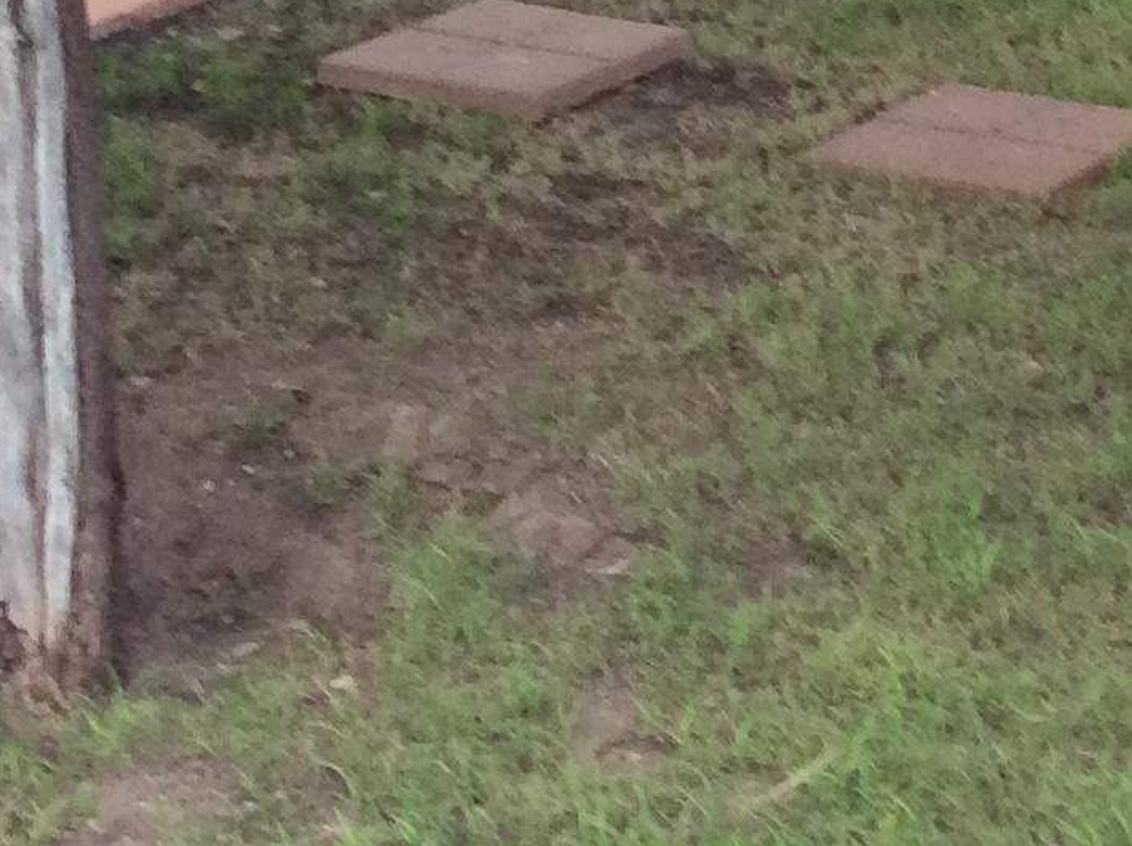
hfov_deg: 16.4
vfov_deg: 11.9
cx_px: 1189
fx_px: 3822
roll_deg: -2.9
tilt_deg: -7.3
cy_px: -570
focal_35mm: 117
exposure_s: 1/24
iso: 100
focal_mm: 3.3
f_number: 2.4
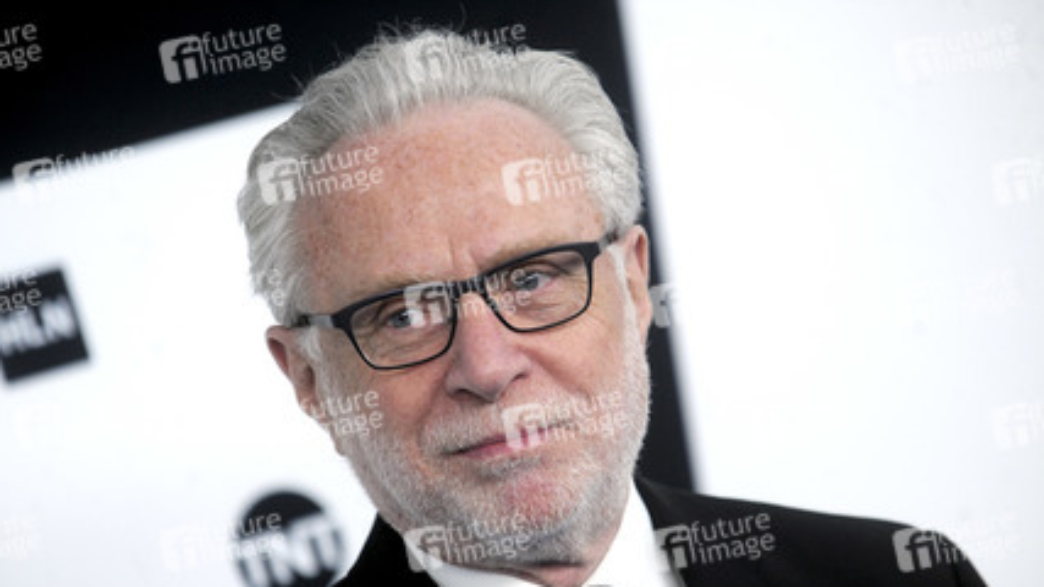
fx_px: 6117
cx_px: 499
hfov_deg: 9.8
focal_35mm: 221
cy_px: 360
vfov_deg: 5.5
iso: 640
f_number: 5
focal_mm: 200
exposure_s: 1/400
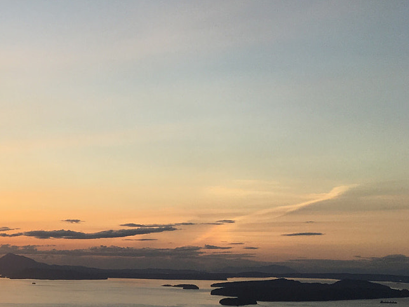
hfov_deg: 24.7
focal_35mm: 72
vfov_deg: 20.2
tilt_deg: +0.0
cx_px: -70
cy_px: 256
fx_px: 851
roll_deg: -0.6
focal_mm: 4.15
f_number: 2.2
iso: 25
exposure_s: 1/845
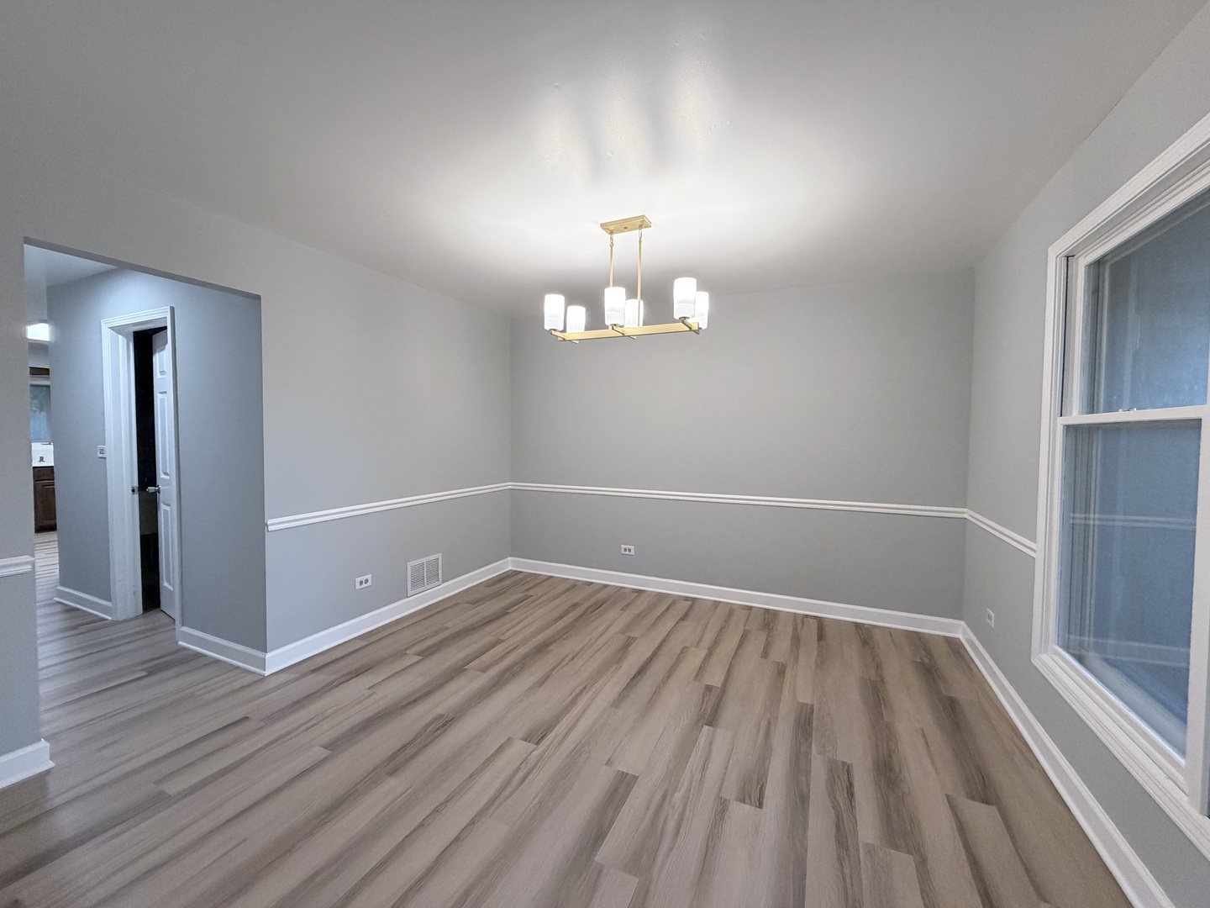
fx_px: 489
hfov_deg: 102.1
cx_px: 605
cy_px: 454
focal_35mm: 14
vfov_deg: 85.7
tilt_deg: -2.6
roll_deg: -0.2
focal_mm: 2.22
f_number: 2.2
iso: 320
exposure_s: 1/120
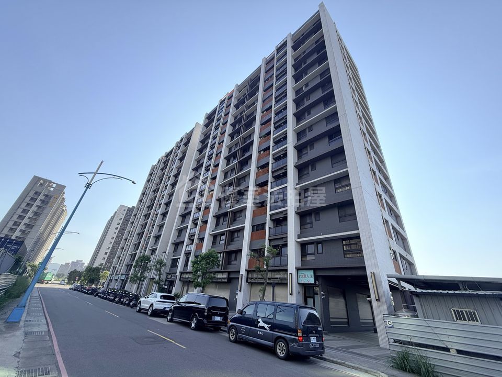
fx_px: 203
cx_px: 251
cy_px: 188
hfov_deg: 102.1
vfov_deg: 85.7
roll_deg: -5.1
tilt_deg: +29.0
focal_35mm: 14
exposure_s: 1/411
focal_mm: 2.22
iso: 50
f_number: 2.2
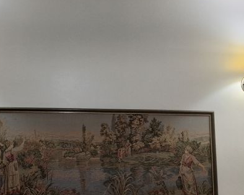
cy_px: 102
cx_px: 97
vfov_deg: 29.1
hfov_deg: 35.9
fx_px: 375
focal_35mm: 52
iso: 250
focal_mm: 3.94
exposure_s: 1/34.5
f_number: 2.4
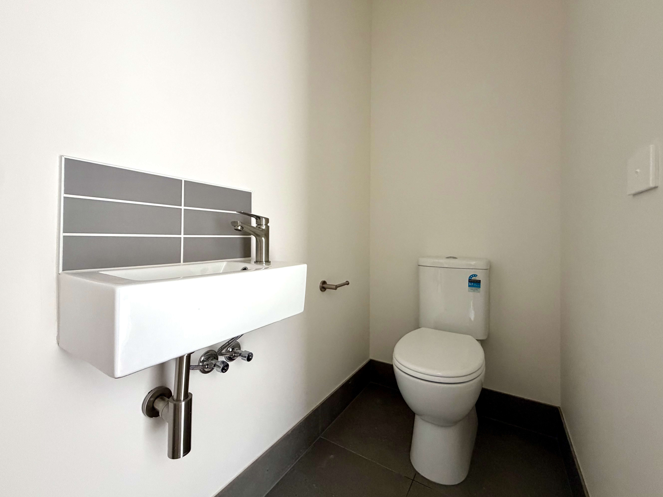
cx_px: 332
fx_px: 287
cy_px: 235
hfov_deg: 98.2
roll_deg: -0.6
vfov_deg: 81.7
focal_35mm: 15
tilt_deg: +0.2
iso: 320
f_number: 2.2
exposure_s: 1/79
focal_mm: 2.22
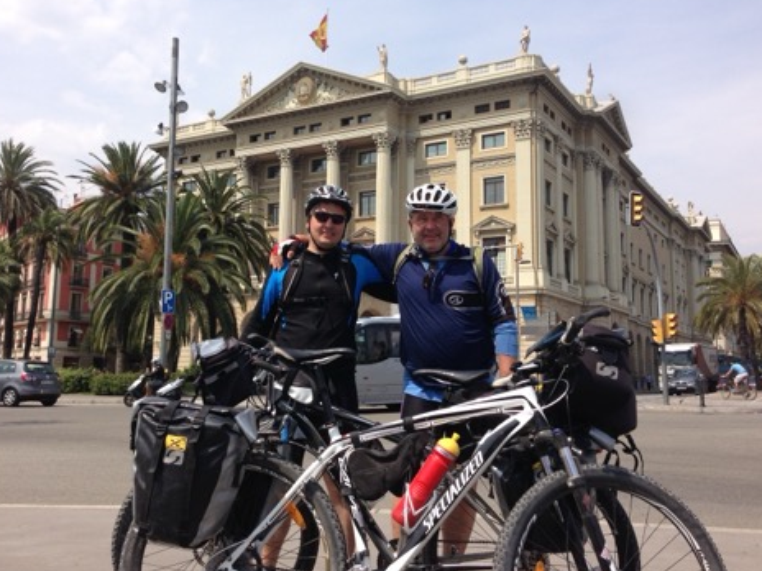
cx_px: 379
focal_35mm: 37
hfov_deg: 50.1
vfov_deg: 38.7
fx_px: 814
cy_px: 269
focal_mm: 4.13
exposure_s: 1/1550
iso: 50
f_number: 2.4
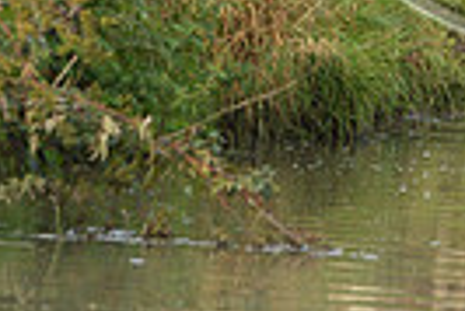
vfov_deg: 2.4
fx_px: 7332
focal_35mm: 567
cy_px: -349
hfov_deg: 3.6
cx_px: 559
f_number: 5.6
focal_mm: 130
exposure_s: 1/1250
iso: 1600
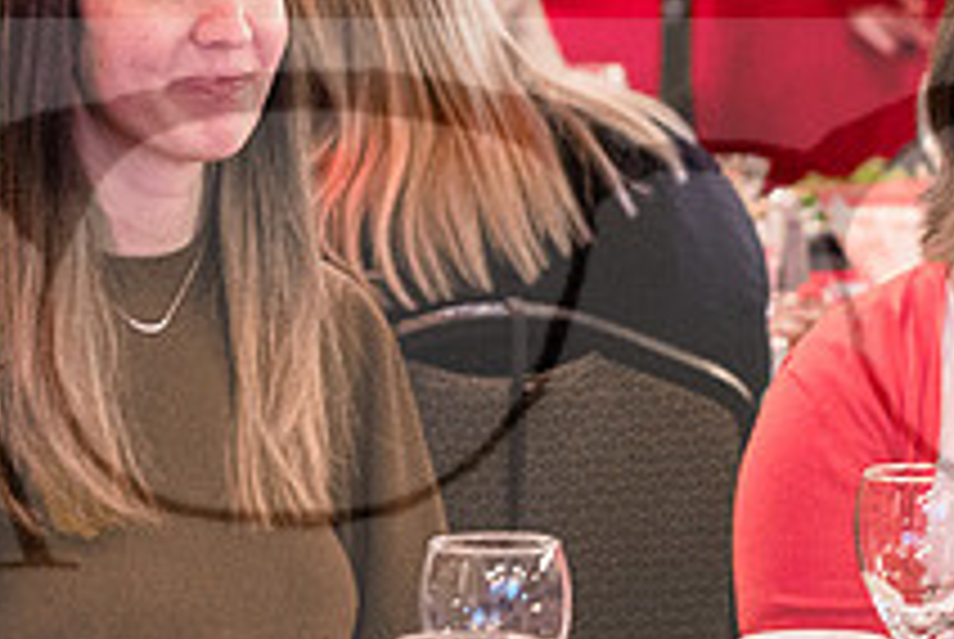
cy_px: 218
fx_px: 7616
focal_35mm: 287
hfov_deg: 7.2
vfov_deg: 4.8
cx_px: 198
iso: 6400
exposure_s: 1/60
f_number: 2.8
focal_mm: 70
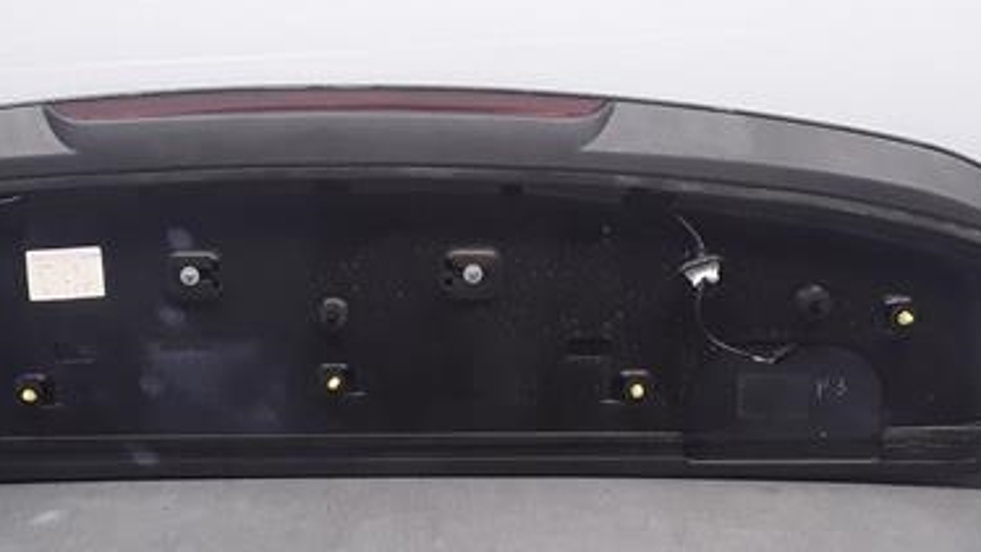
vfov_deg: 23.0
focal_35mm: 52
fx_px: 1353
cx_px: 369
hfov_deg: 39.6
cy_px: 322
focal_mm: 2.91
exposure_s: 1/117
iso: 100
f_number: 1.9
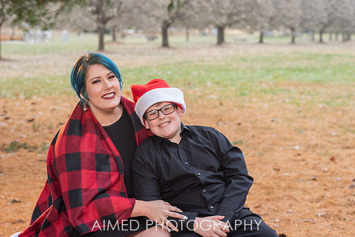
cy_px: 118
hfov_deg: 23.4
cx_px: 178
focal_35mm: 87
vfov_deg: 15.7
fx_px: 857
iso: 640
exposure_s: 1/200
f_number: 5
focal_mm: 85
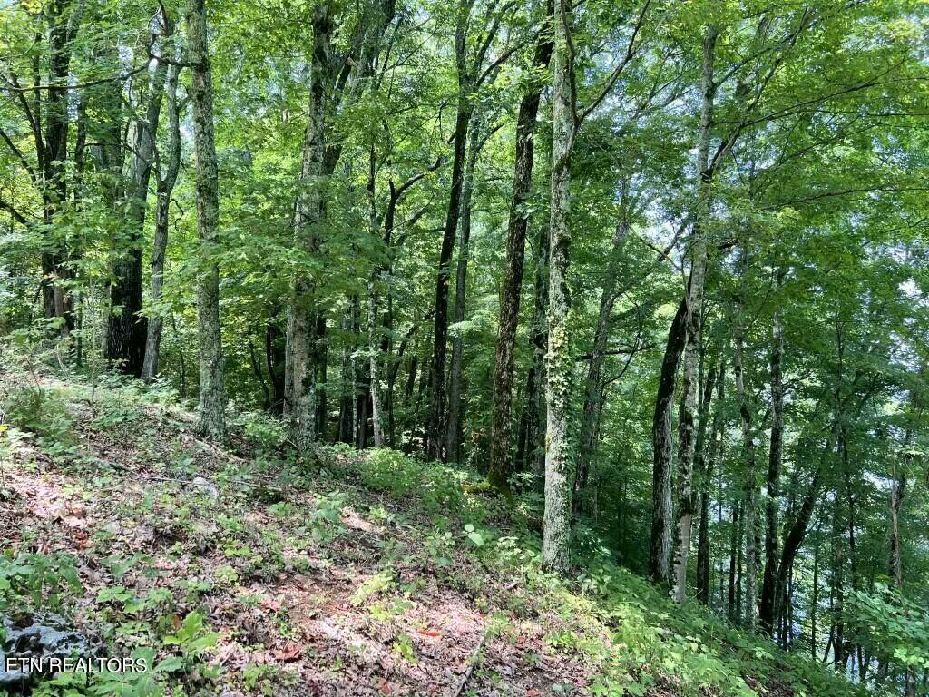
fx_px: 698
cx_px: 464
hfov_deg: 67.3
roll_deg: +1.6
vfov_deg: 53.1
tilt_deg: +5.5
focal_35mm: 26
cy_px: 348
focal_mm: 5.7
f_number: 1.5
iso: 50
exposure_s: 1/162
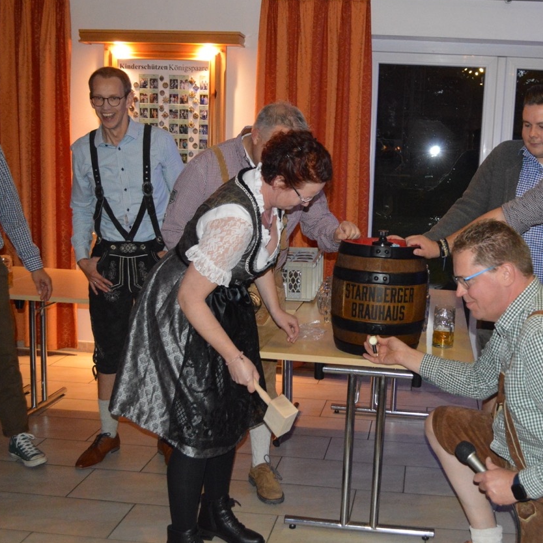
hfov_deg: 38.6
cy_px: 269
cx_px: 376
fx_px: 763
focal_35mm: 43
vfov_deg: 39.2
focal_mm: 22
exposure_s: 1/60
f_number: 3.8
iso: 3200
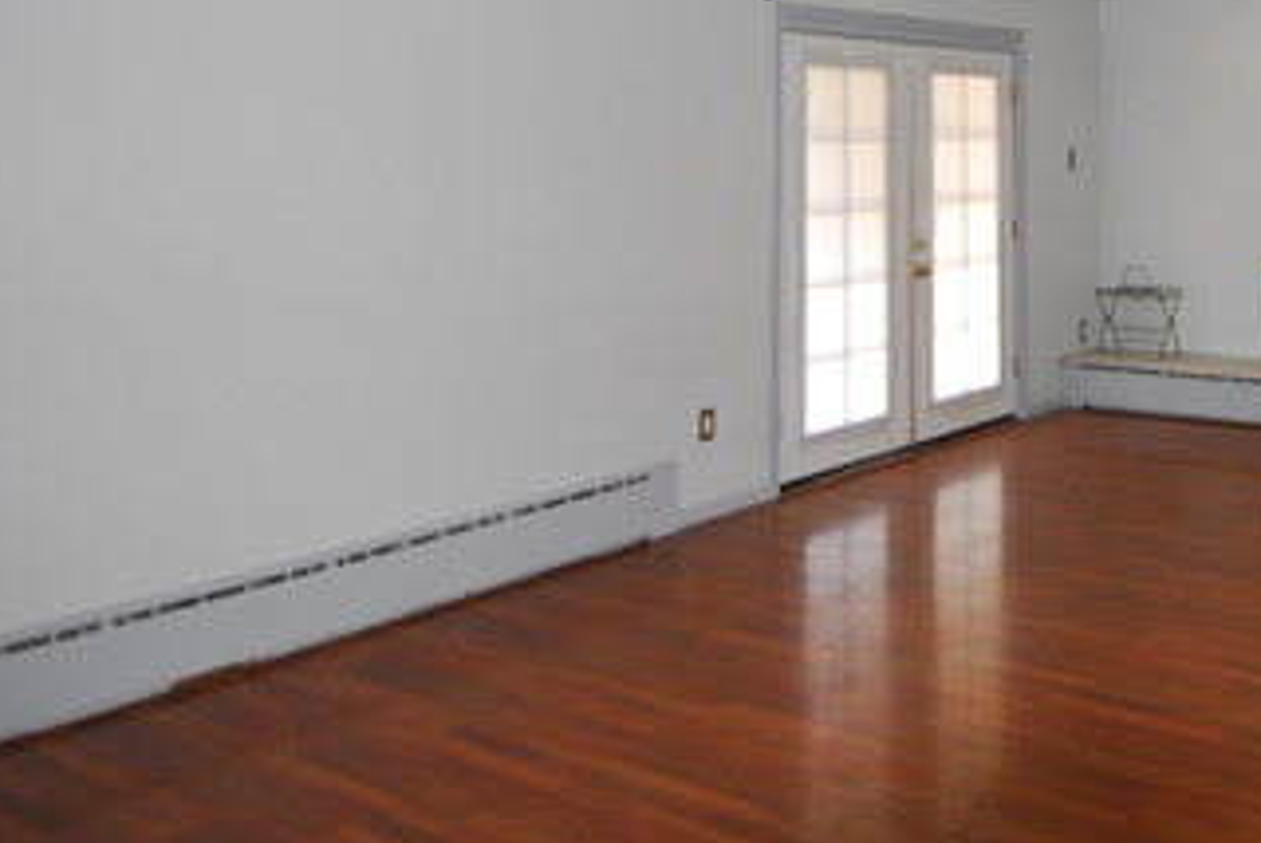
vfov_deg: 35.2
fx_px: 1262
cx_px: 1032
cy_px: 118
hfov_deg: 49.5
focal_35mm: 36
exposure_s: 1/60
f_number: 4
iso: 200
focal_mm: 12
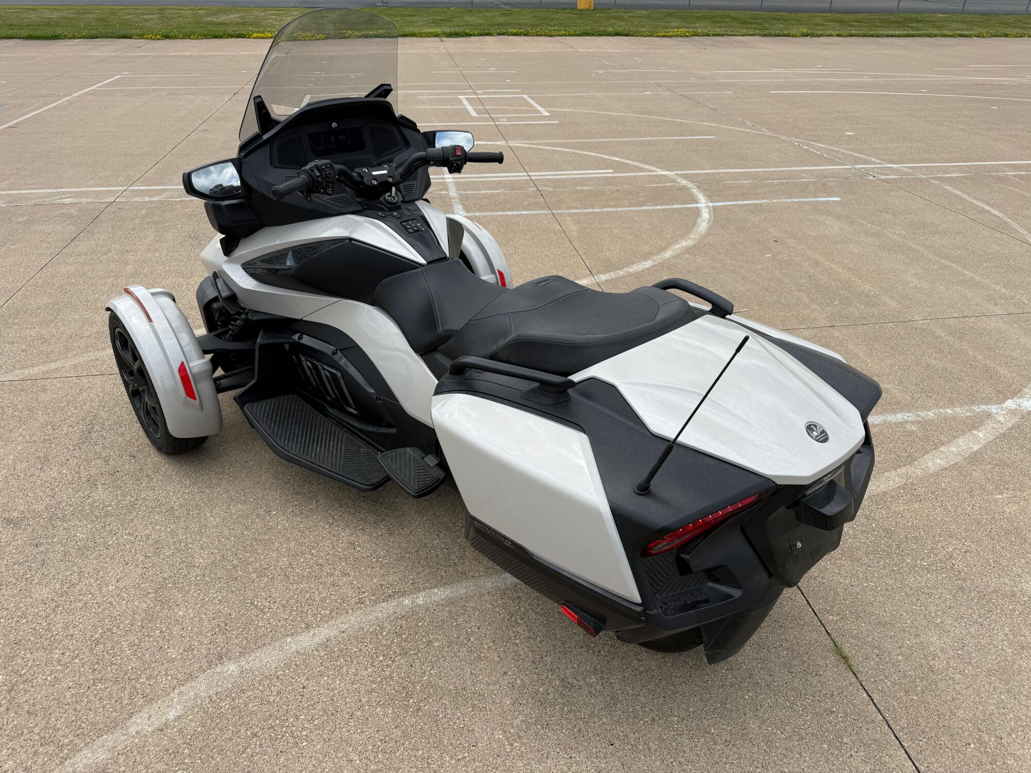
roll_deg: -2.0
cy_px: 386
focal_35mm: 24
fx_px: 715
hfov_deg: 71.6
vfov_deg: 56.8
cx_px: 516
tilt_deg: -30.1
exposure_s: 1/4167
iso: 80
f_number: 1.78
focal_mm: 6.76
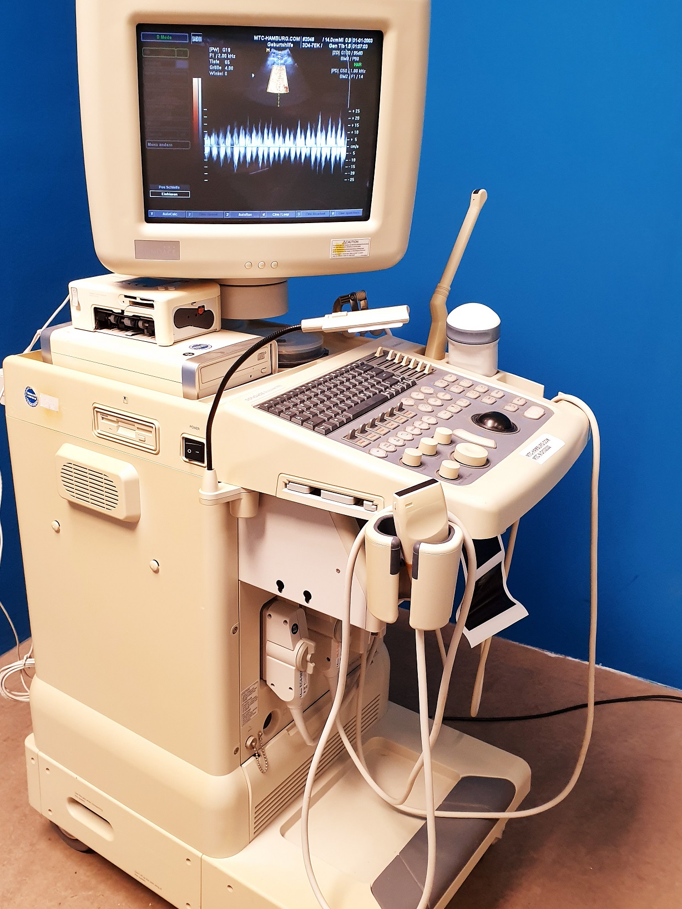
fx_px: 840
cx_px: 276
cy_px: 485
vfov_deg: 56.8
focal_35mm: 32
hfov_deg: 44.0
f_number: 2.4
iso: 200
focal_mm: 4.3
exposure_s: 1/50
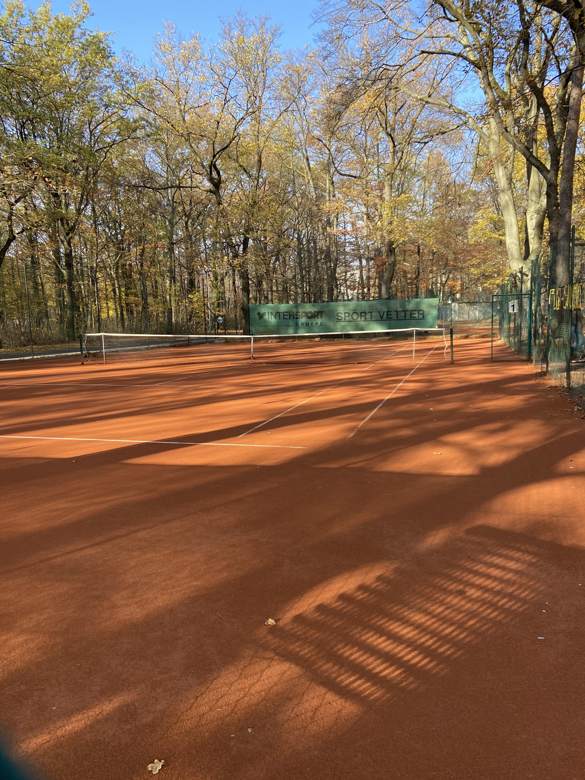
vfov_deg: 67.3
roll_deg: +2.0
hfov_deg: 53.1
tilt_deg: -5.8
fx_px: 586
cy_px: 390
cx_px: 292
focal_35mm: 26
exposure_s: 1/368
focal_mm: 4.25
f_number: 1.8
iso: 32
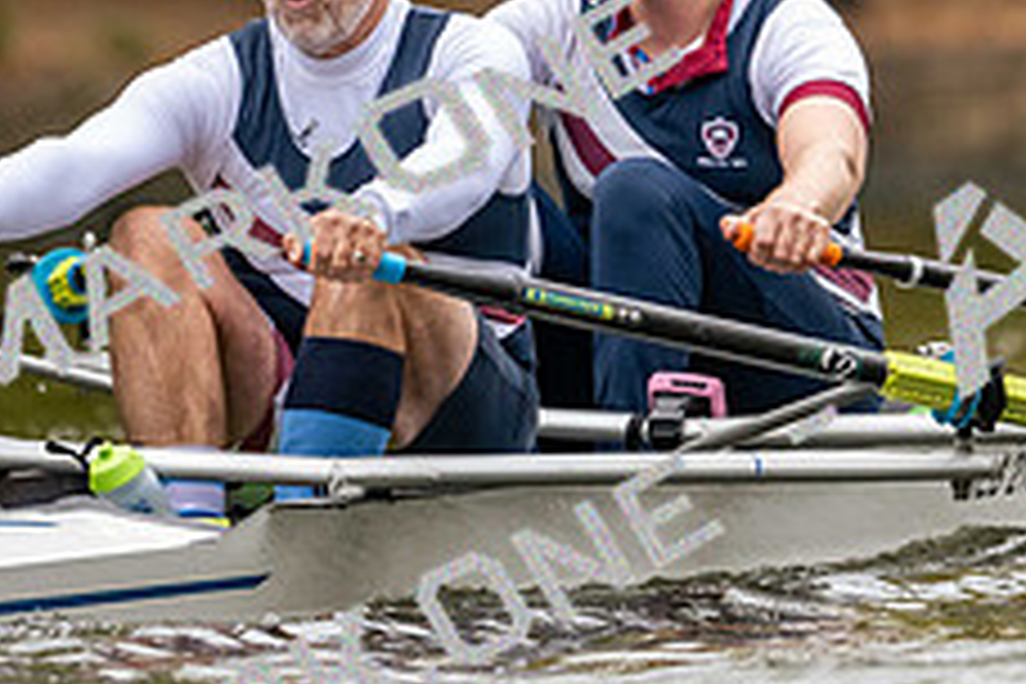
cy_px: -29
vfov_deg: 1.4
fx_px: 28982
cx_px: 549
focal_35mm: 1017
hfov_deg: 2.0
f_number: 4.5
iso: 2200
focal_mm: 400
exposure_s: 1/2500
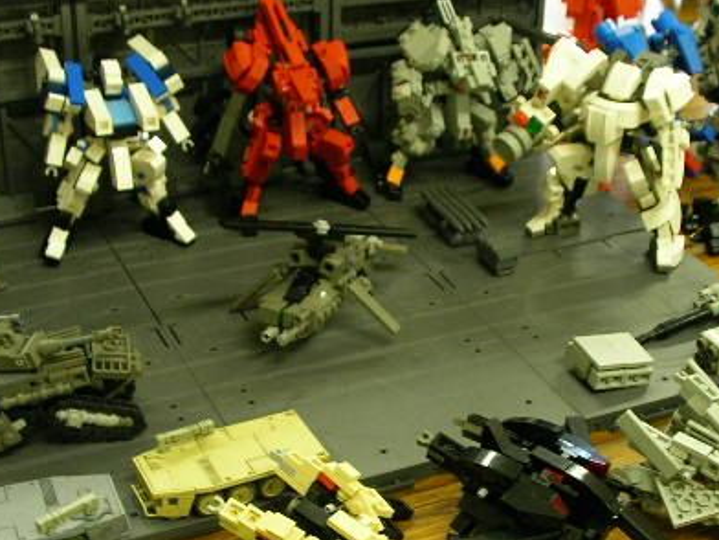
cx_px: 415
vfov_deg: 23.6
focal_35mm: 62
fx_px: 1288
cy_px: 309
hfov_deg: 31.1
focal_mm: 5.8
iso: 100
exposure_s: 1/9.6
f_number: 3.5
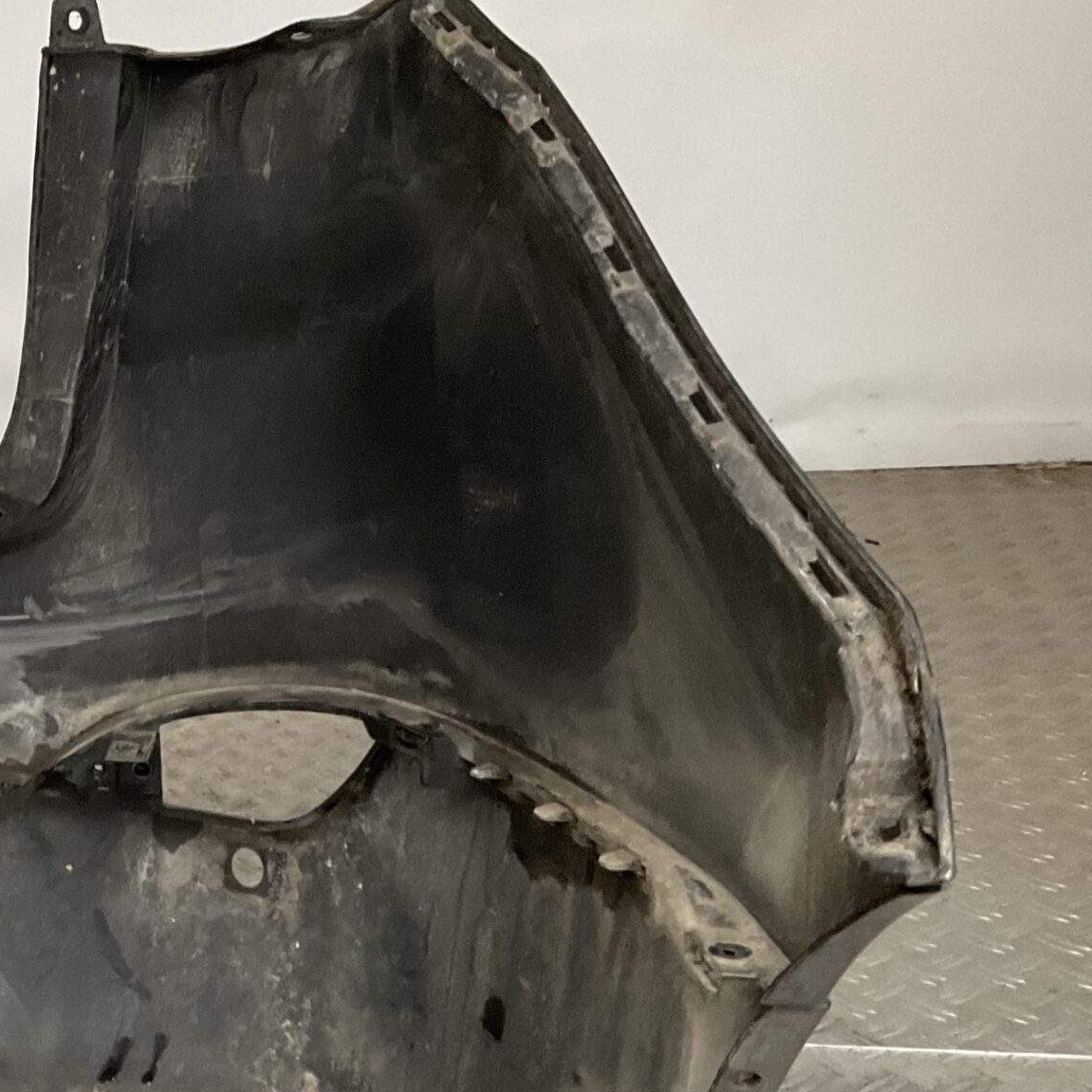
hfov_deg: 27.6
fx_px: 2034
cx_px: -96
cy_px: 770
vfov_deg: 29.7
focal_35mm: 57
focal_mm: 3
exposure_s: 1/60
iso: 160
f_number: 1.8
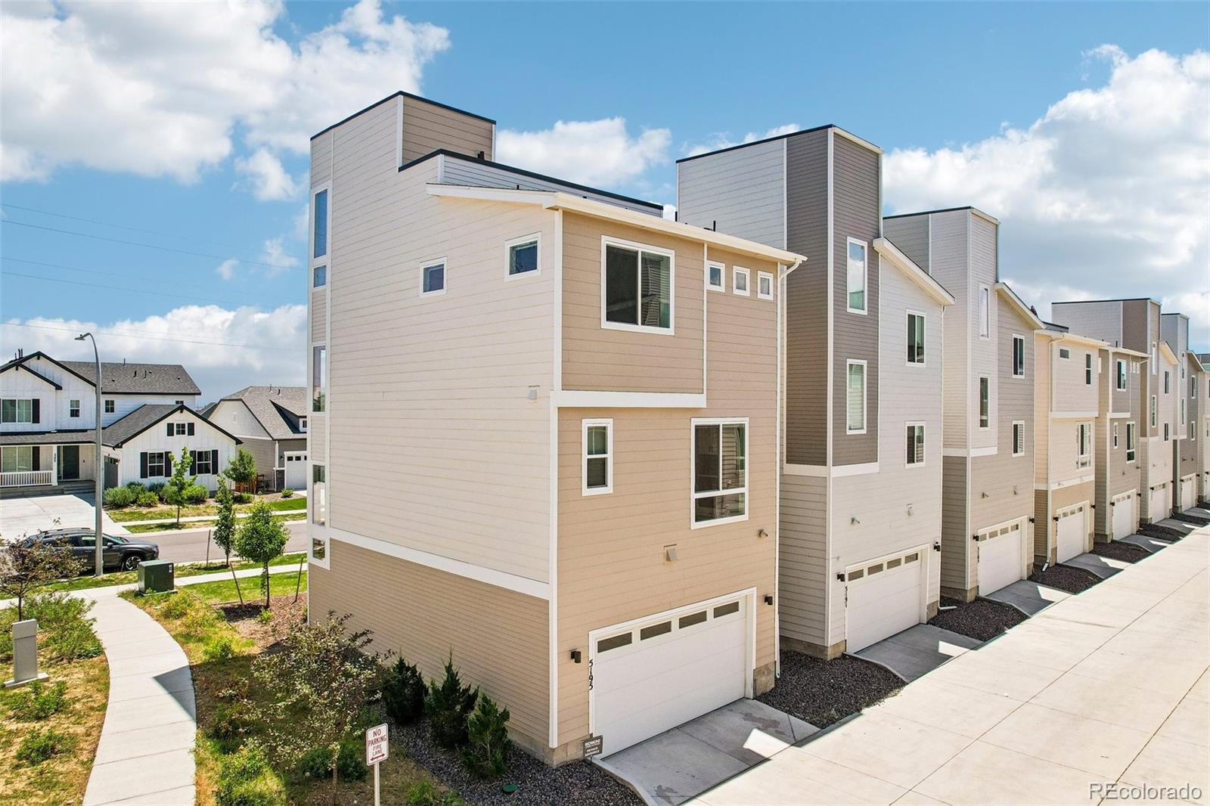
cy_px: 403
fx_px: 739
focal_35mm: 22
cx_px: 605
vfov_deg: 57.2
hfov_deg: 78.6
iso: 110
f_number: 2.8
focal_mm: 8.4
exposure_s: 1/2500
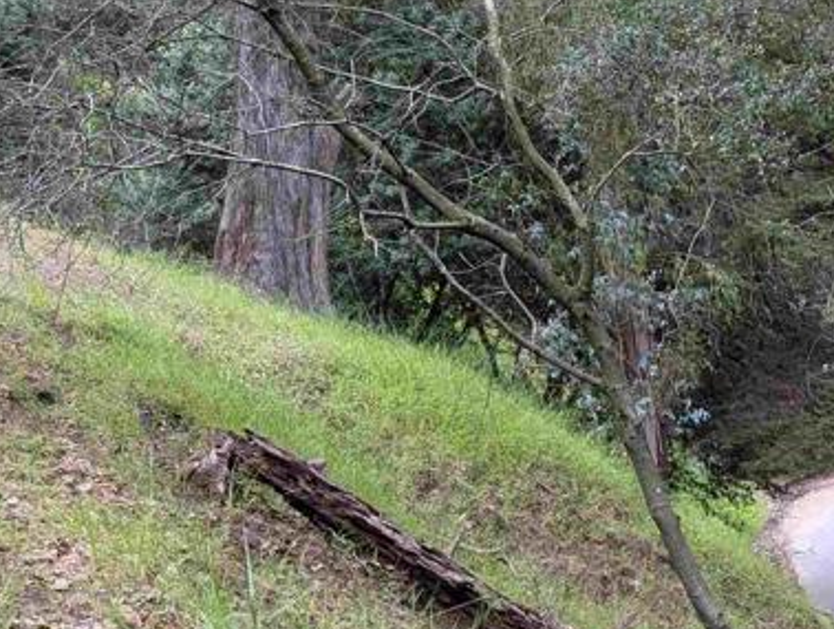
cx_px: 944
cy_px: 557
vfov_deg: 22.2
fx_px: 1569
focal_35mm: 65
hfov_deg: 27.0
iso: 97
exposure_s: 1/113
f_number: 1.68
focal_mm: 6.9
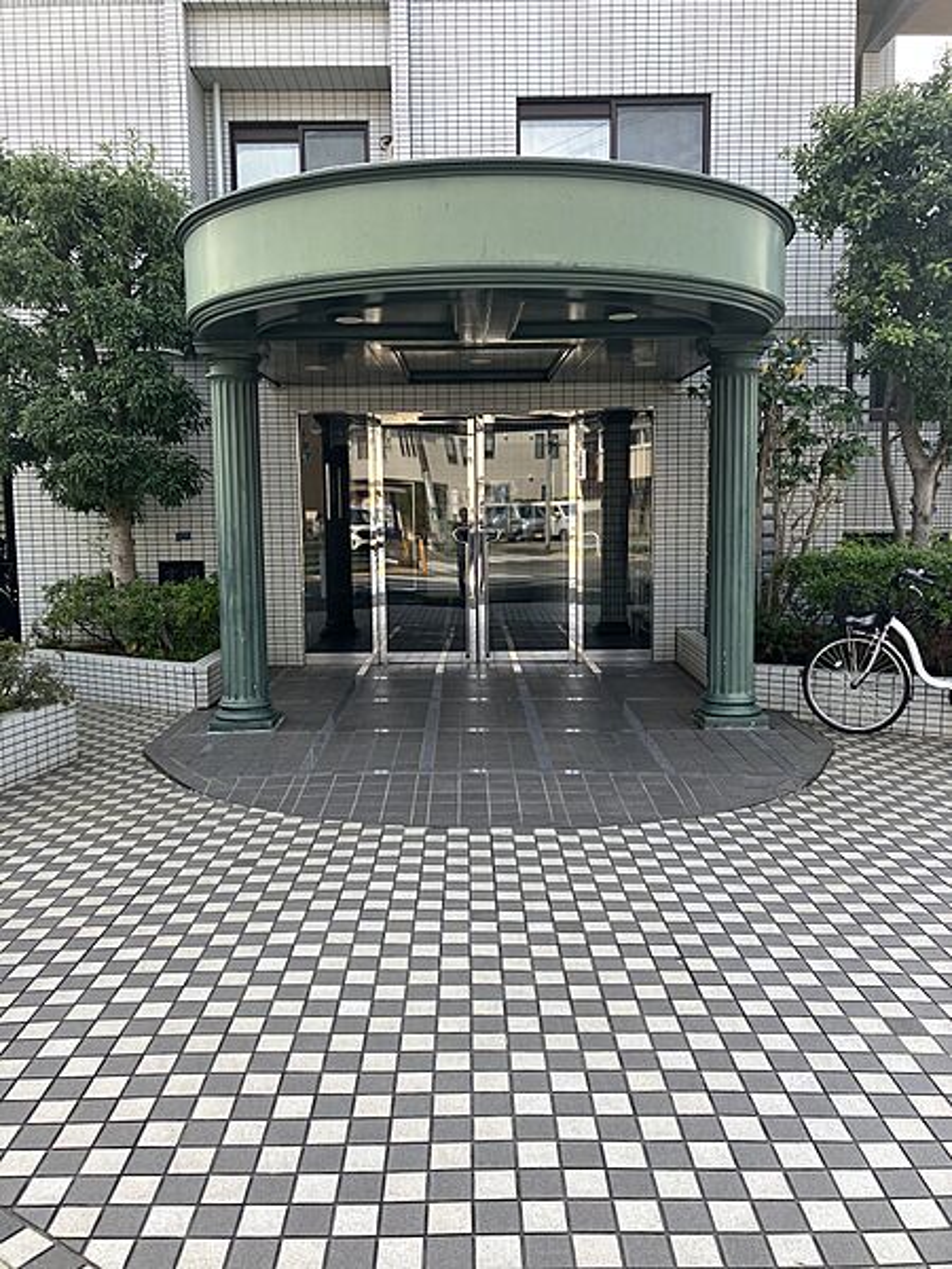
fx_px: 1027
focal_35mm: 28
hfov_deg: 49.7
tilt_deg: -5.8
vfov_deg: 63.4
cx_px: 476
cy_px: 634
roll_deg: +1.9
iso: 32
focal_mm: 3.99
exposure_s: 1/433
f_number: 1.8
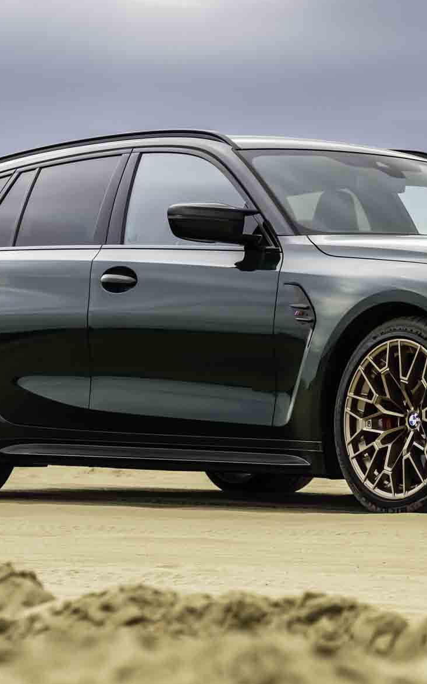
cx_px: 503
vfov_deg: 13.8
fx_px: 2831
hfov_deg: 8.5
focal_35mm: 152
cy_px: 427
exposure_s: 1/640
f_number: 5
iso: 400
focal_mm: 50
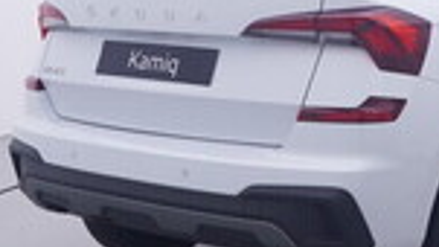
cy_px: 19
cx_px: 490
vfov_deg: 13.9
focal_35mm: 86
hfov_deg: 23.2
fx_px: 1000
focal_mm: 15
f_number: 5
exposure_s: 1/80
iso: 200
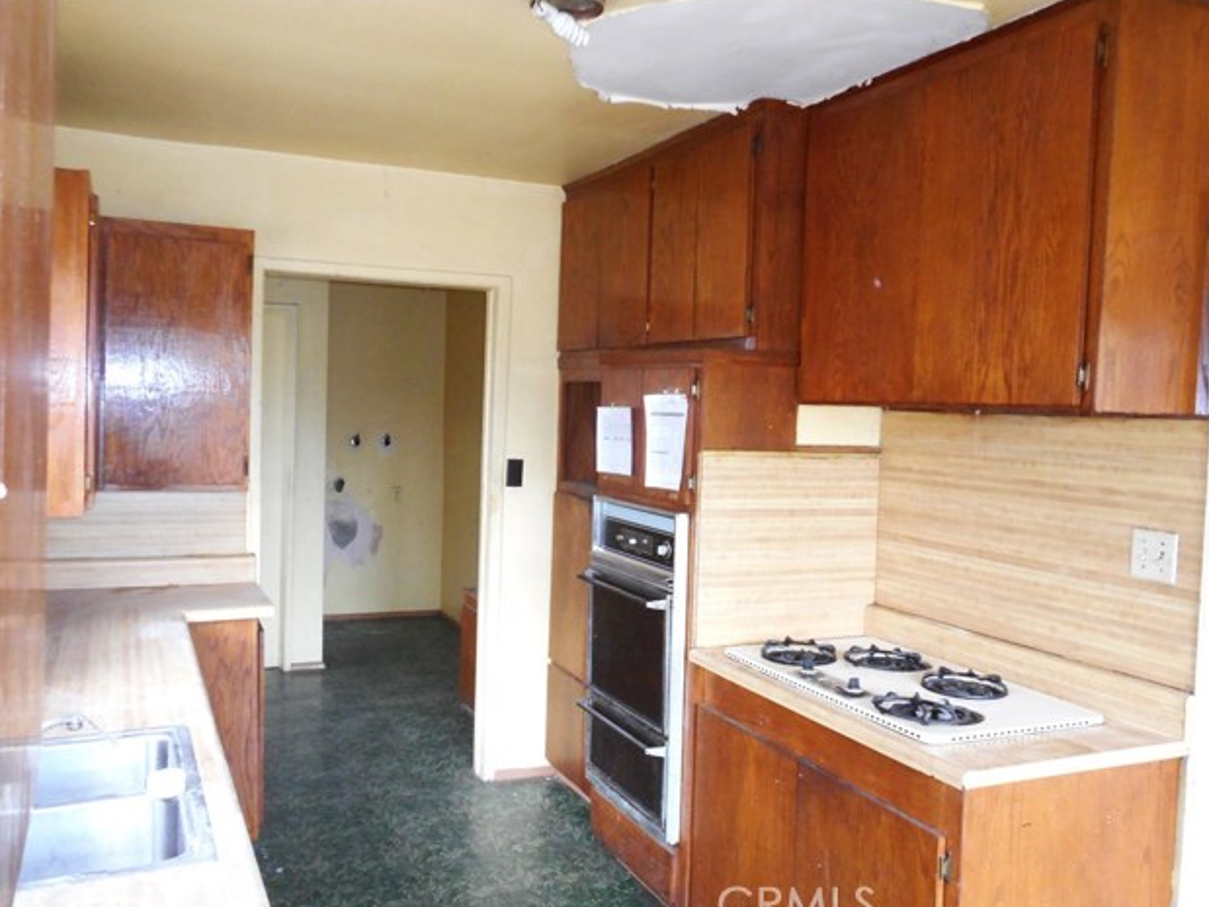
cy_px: 463
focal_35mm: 30
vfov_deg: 46.8
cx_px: 604
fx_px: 1048
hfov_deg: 60.0
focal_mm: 5.2
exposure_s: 1/25
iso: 360
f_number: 4
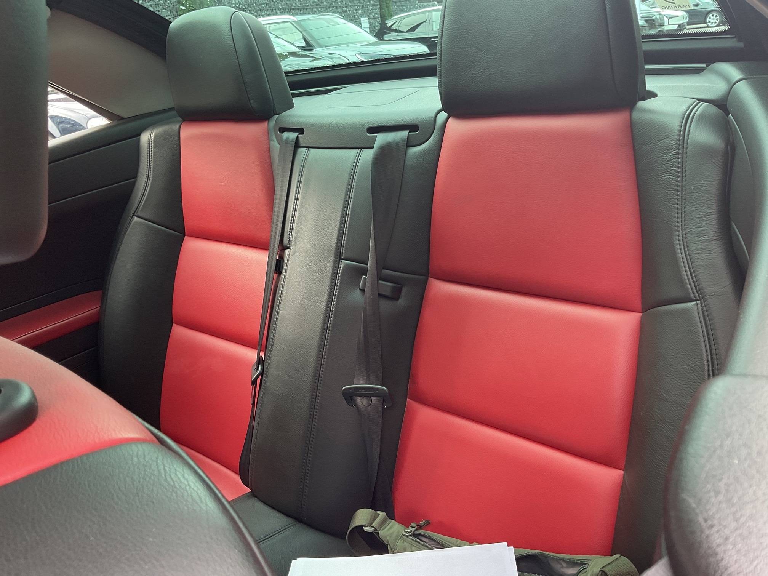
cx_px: 384
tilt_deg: -21.5
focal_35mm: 29
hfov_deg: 61.7
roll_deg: +5.7
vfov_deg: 48.2
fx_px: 643
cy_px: 288
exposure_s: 1/50
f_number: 1.8
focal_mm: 3
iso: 50
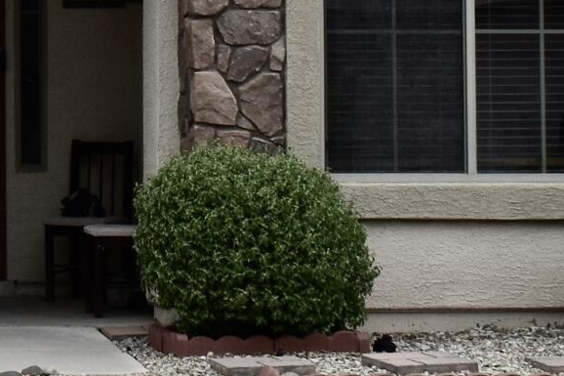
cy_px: -135
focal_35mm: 187
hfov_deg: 10.6
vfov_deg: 7.3
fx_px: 2929
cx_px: -281
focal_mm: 24
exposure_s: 1/320
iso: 400
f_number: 10
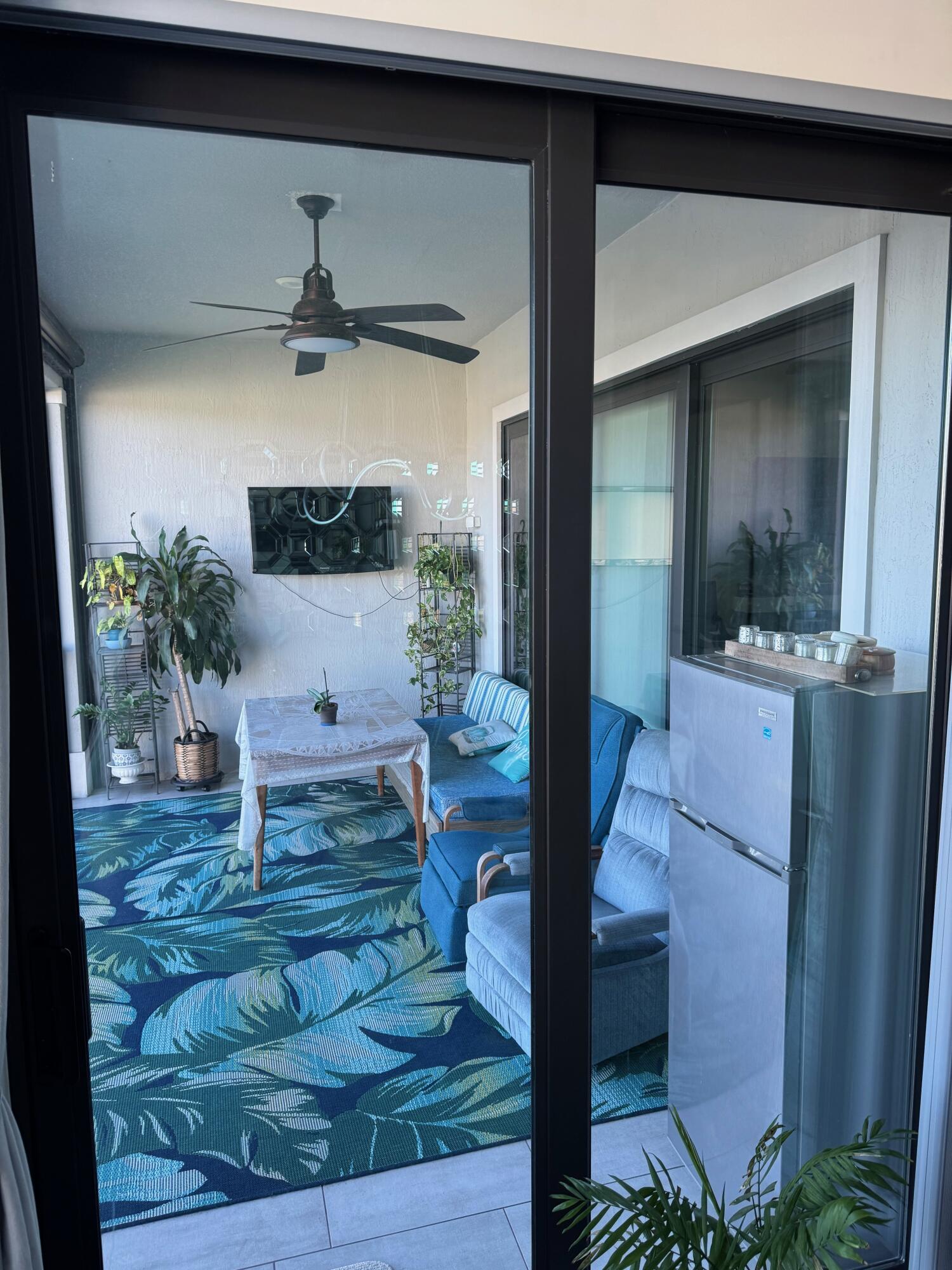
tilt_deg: -6.0
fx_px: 880
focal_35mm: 24
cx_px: 476
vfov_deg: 71.6
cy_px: 635
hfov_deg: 56.8
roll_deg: +0.0
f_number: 1.78
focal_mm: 6.76
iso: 160
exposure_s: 1/121
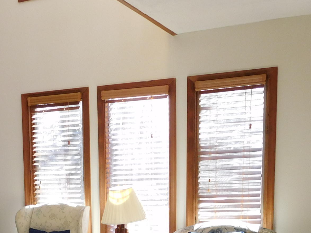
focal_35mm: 64
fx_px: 575
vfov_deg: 21.7
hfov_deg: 27.5
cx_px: -35
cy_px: 260
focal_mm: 4.5
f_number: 3.4
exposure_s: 1/40
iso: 125
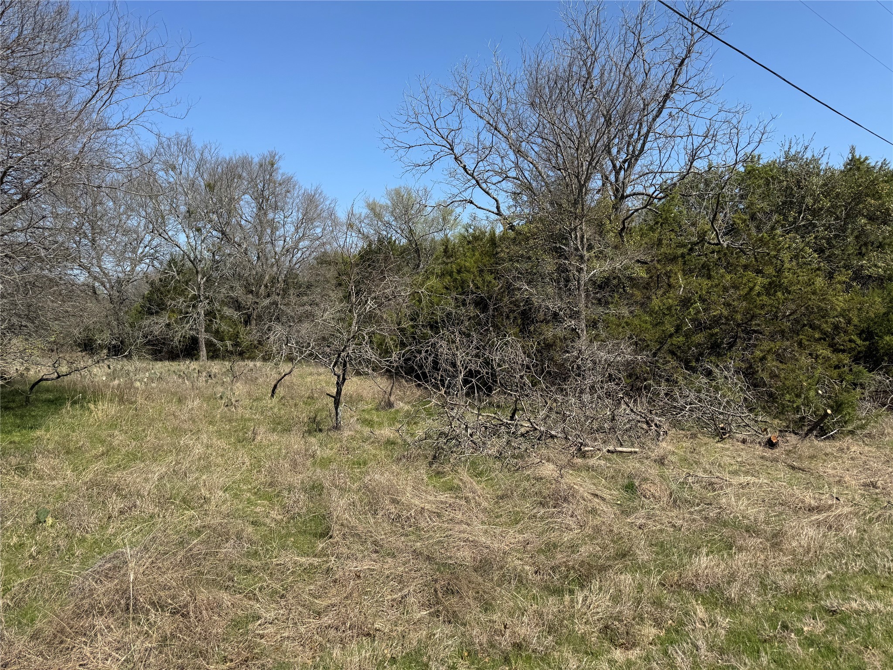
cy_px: 335
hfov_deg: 71.6
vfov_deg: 56.8
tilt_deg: +0.1
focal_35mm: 24
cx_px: 446
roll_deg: +1.8
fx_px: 619
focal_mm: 6.76
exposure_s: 1/3802
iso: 80
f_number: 1.78
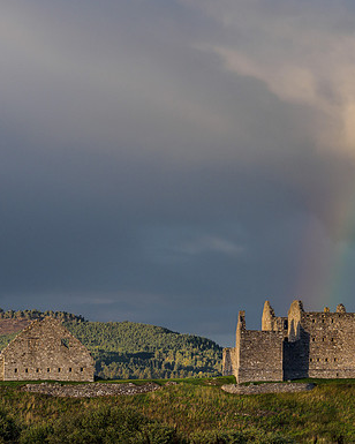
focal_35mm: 162
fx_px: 2128
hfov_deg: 9.5
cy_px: 250
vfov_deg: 11.9
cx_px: 267
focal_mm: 55
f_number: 5
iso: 200
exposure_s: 1/400
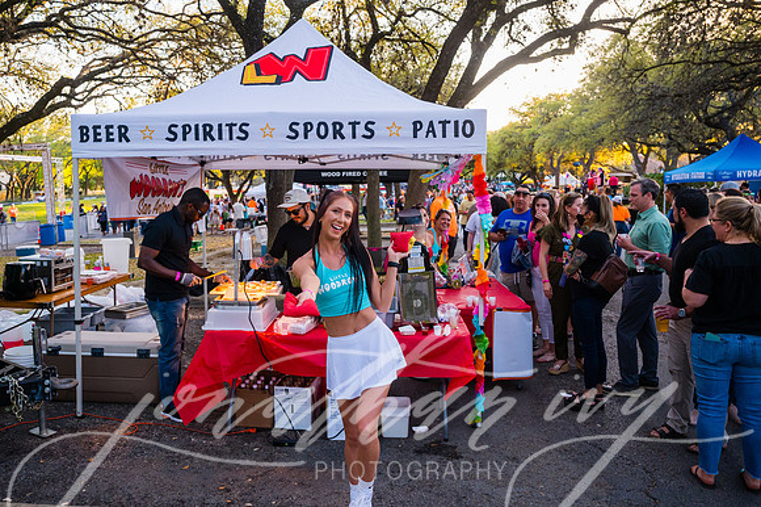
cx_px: 349
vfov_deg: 44.6
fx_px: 618
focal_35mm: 29
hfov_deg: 63.2
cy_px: 233
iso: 1600
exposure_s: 1/800
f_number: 4
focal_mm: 27
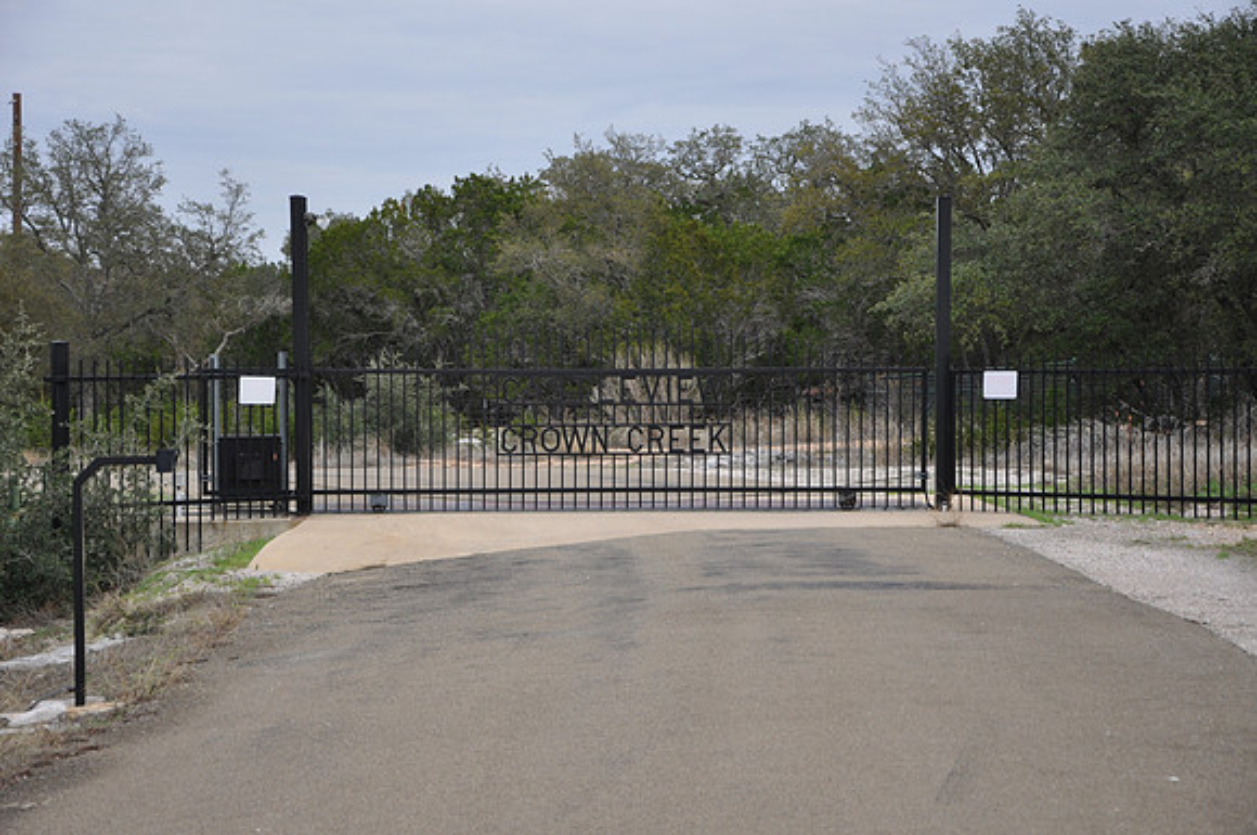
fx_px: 3033
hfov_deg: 23.4
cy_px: 418
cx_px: 628
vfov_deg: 15.7
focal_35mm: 87
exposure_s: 1/125
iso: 220
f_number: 5.6
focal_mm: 58
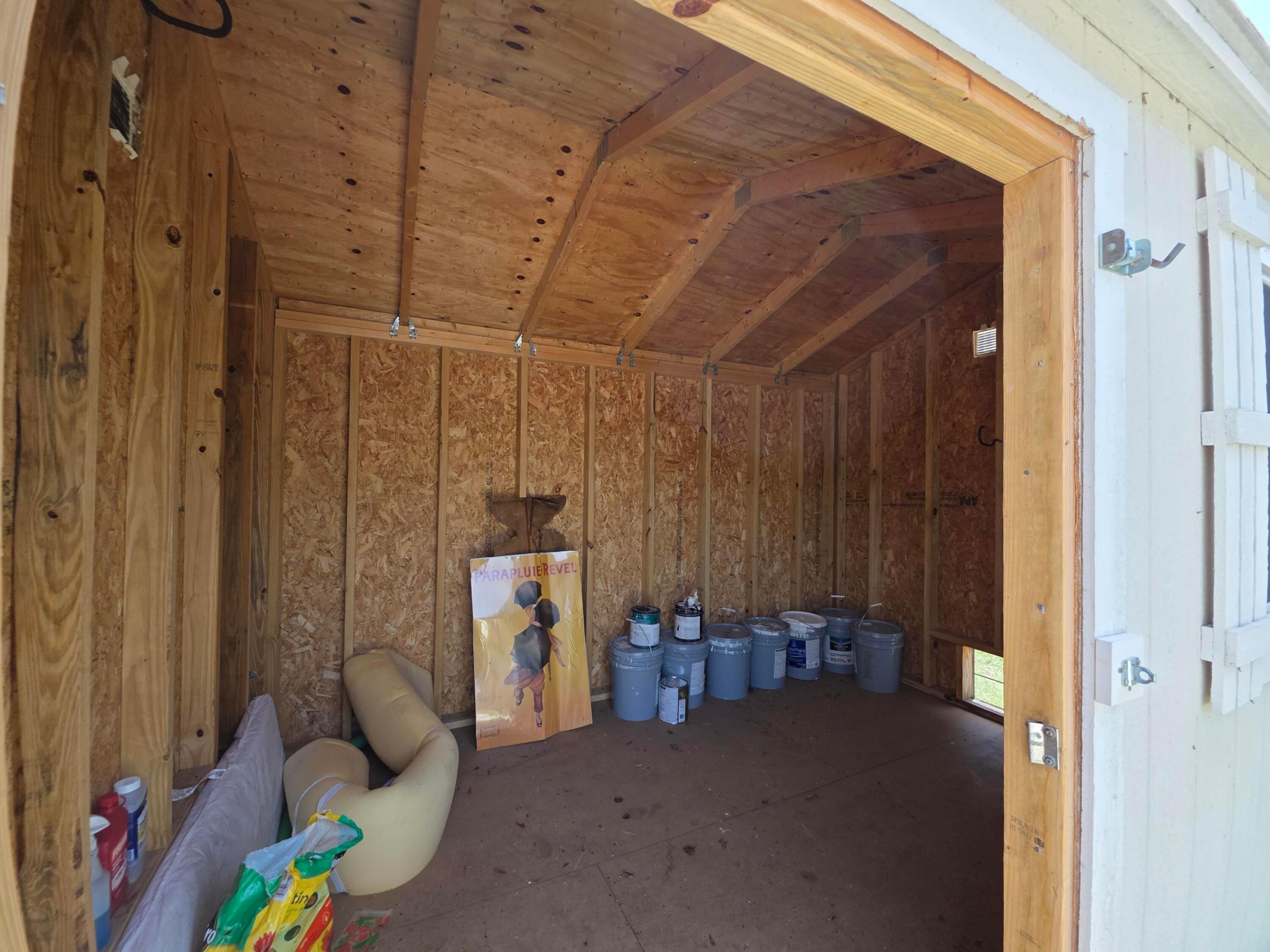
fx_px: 477
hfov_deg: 106.2
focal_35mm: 13
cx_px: 635
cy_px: 476
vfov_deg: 89.9
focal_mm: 2.2
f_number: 1.9
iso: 40
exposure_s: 1/267
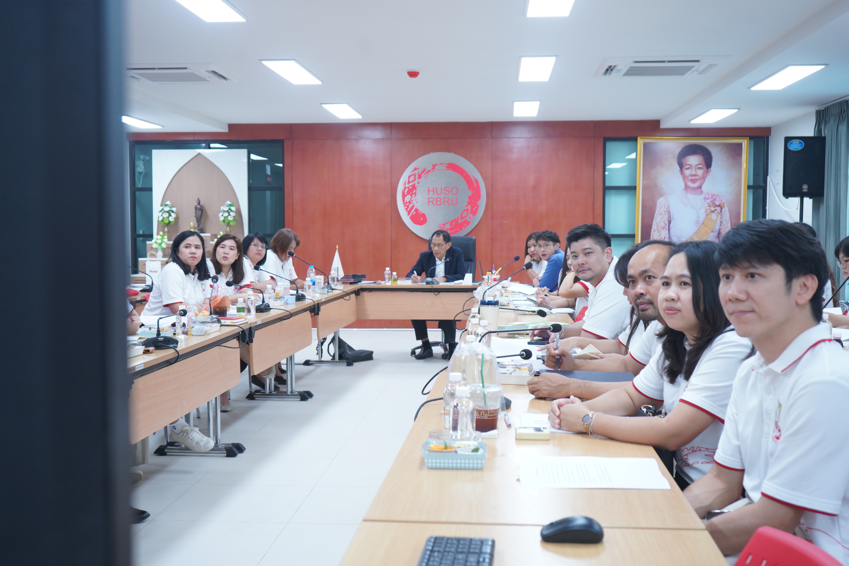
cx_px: 424
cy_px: 283
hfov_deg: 49.6
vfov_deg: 34.2
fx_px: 920
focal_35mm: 39
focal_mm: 39
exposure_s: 1/100
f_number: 5
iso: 2000
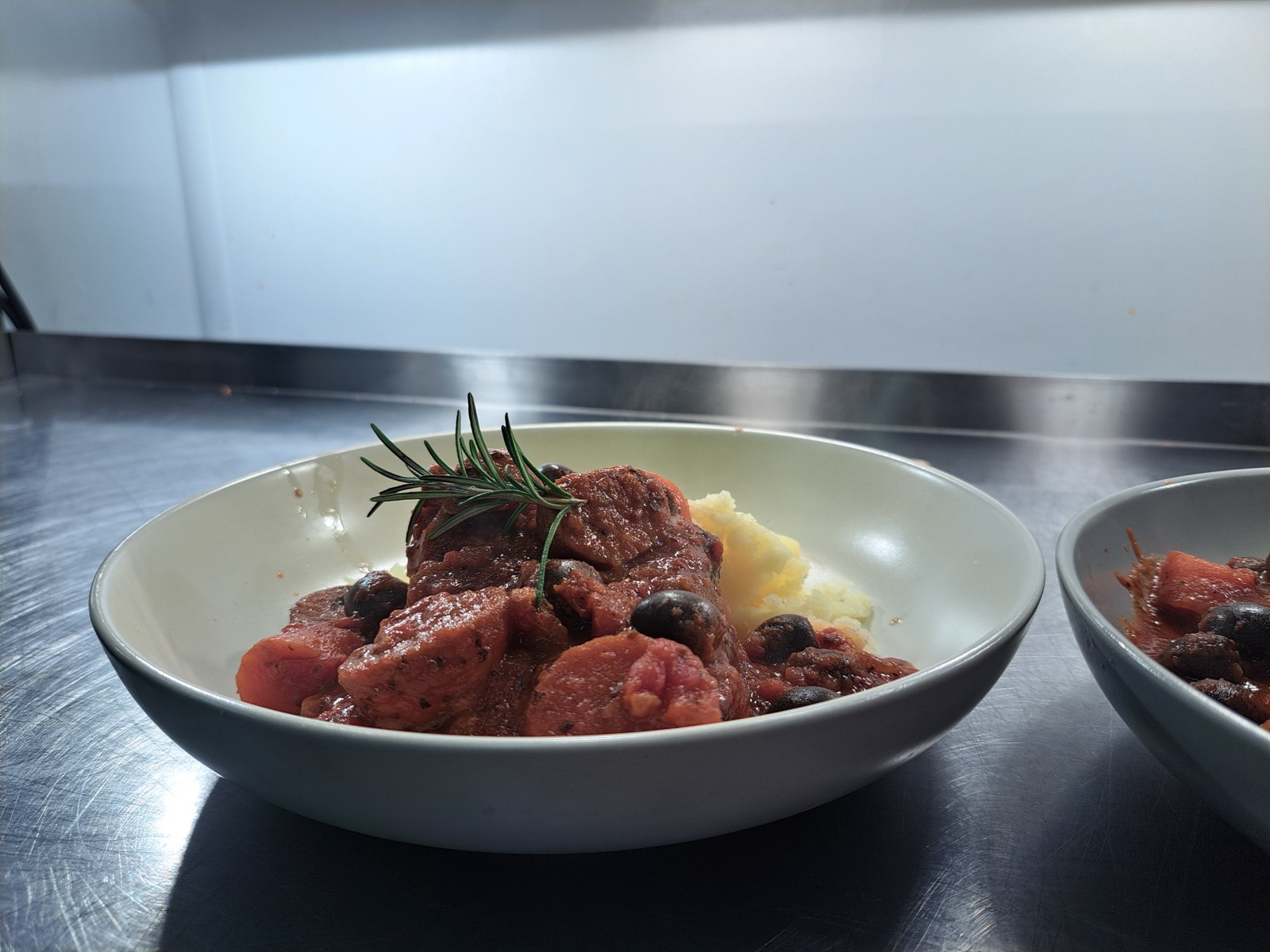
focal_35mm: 24
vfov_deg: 56.8
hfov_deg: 71.6
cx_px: 635
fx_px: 881
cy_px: 476
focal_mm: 5.23
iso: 50
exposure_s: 1/159
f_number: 1.8
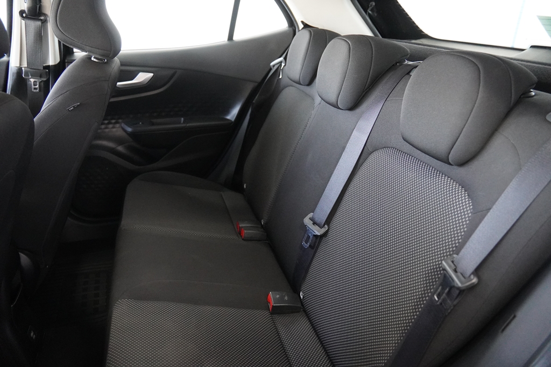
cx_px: 276
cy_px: 184
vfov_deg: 50.4
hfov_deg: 70.4
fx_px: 390
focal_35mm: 26
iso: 5000
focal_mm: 17
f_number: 2.8
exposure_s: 1/160
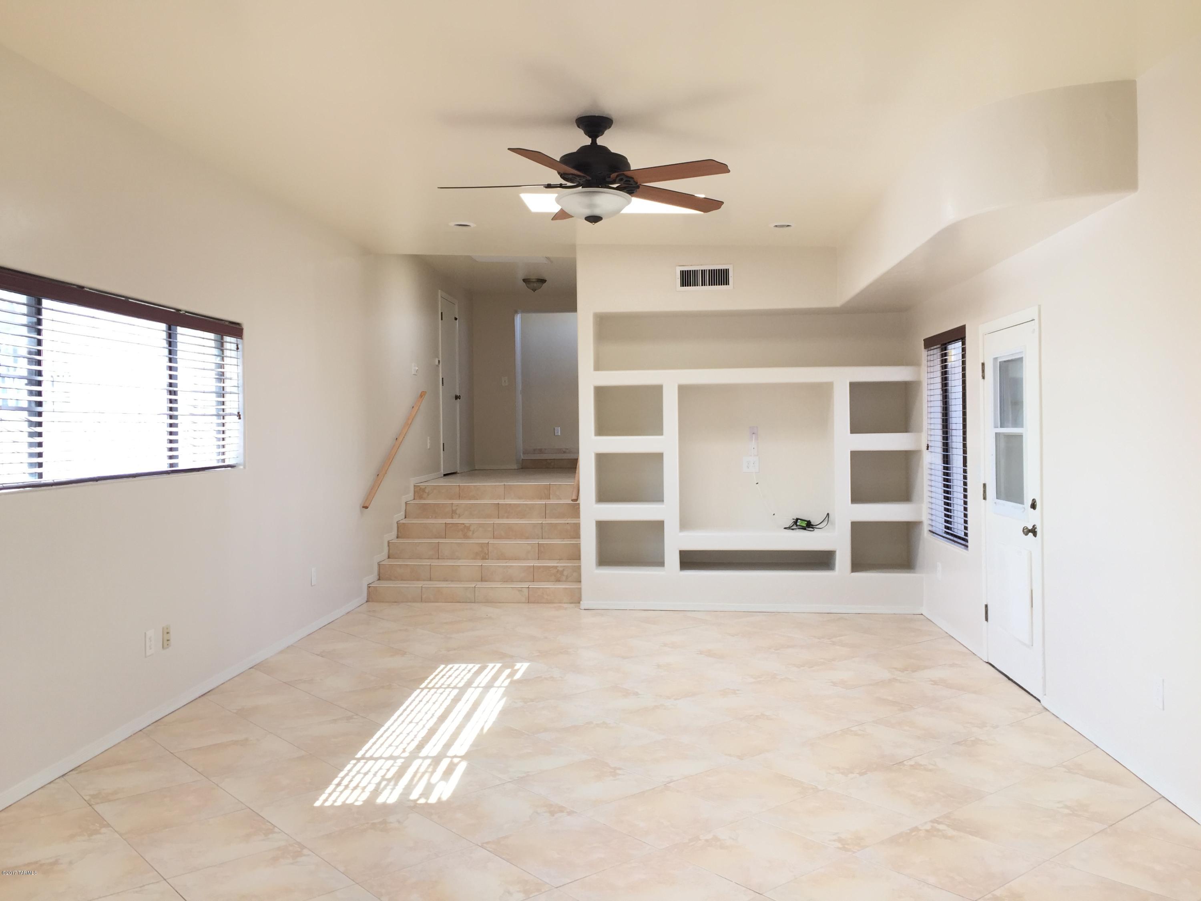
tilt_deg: +0.0
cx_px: 600
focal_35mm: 29
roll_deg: +0.2
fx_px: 1006
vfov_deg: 48.2
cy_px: 450
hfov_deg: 61.7
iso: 32
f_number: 2.2
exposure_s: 1/60
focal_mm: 4.15
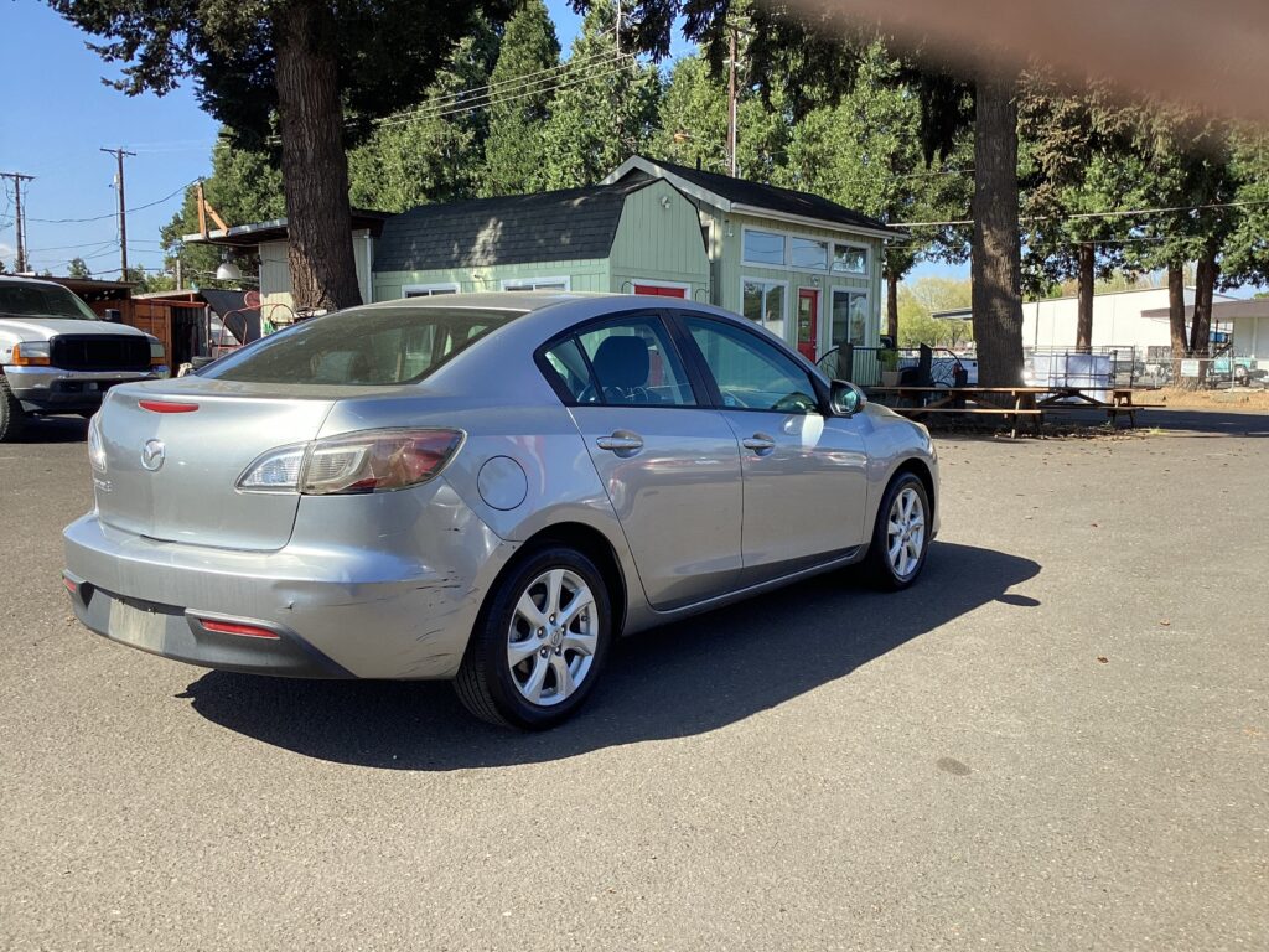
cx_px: 634
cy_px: 476
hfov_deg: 58.4
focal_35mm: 31
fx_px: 1136
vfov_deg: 45.4
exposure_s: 1/509
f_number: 2.4
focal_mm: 3.3
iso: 25
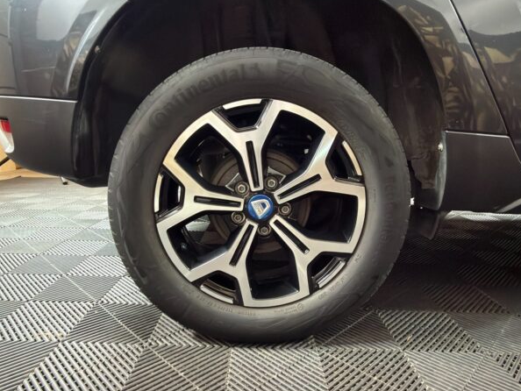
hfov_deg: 71.6
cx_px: 258
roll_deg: -0.9
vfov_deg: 56.9
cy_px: 195
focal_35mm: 24
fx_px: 361
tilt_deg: -9.1
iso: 400
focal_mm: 2.22
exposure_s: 1/20
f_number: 2.2
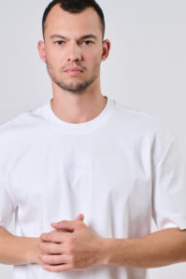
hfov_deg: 10.7
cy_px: 168
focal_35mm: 128
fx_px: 993
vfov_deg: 16.0
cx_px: 91
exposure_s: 1/200
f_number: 5
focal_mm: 85
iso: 320
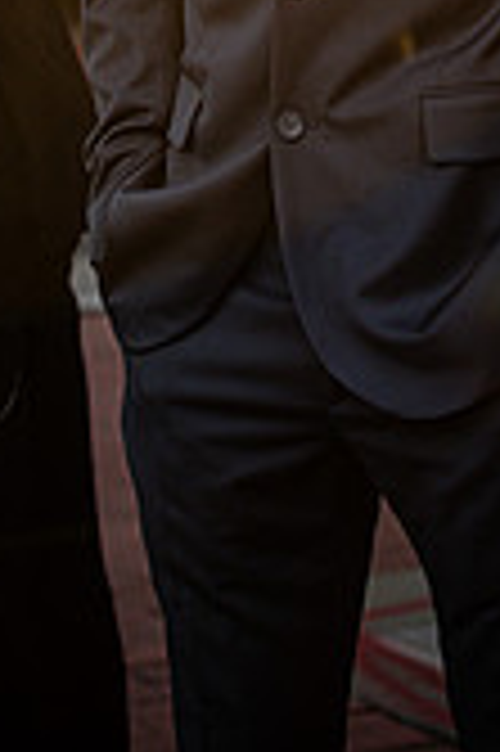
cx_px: 176
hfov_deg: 7.2
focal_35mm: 189
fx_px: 3945
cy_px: -239
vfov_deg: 10.6
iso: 400
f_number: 2.8
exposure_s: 1/640
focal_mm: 70
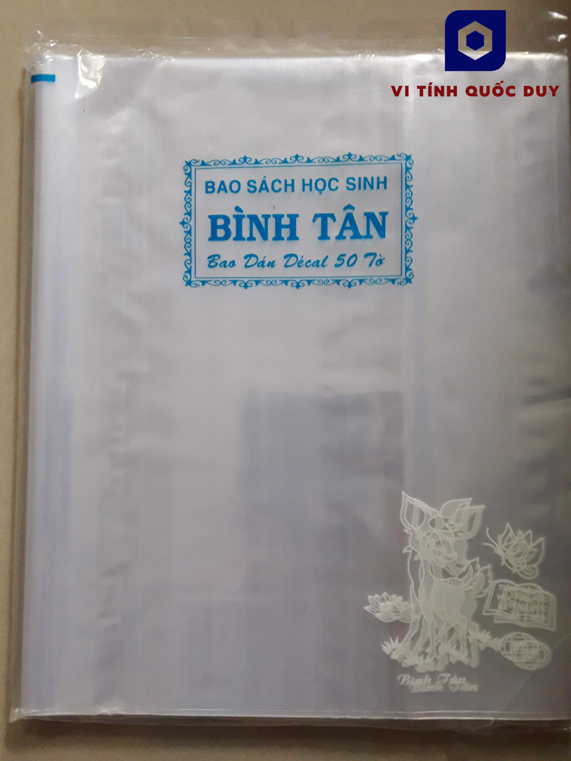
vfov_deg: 65.3
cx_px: 286
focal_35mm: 27
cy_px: 380
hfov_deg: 51.4
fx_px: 594
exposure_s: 1/33
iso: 200
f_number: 1.9
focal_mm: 3.6
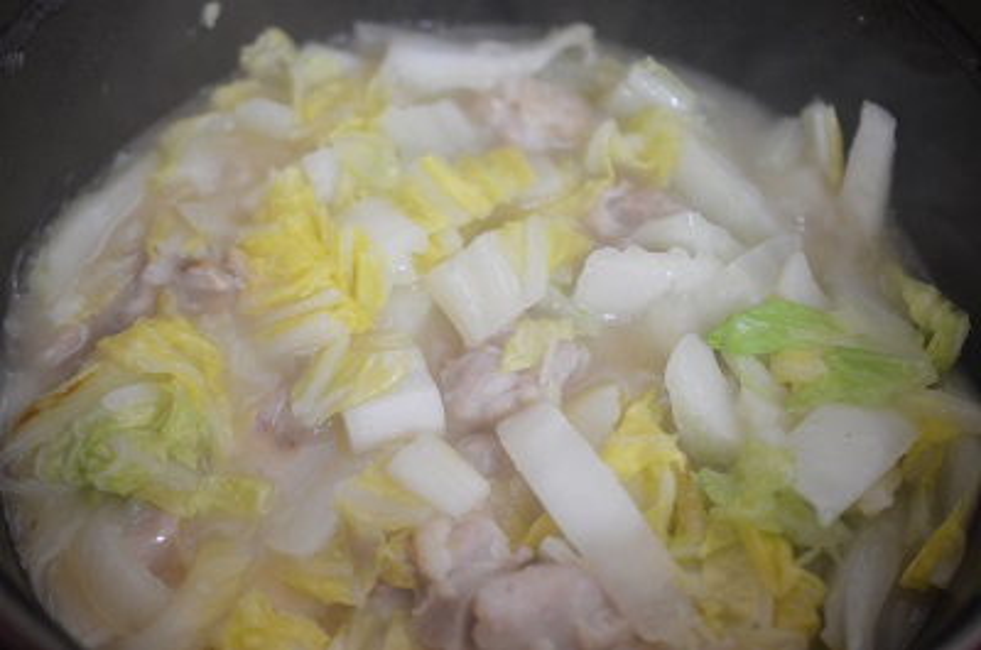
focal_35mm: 60
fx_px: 1632
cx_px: 490
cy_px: 325
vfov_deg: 22.5
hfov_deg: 33.5
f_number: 3
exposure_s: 1/60
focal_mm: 40
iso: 1400
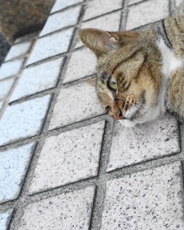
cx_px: 192
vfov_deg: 38.9
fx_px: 320
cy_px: 70
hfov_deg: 29.6
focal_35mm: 47
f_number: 2.8
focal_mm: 8.8
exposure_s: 1/250
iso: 400
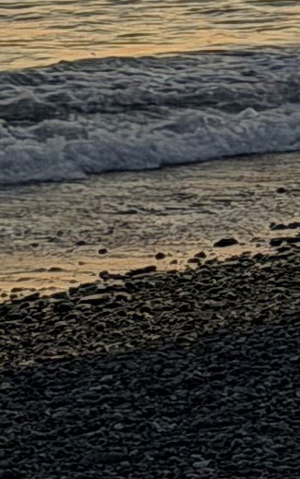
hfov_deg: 3.1
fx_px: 5160
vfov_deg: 5.0
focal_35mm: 395
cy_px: -978
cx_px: 1395
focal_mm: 6.76
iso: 64
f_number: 1.78
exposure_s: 1/179
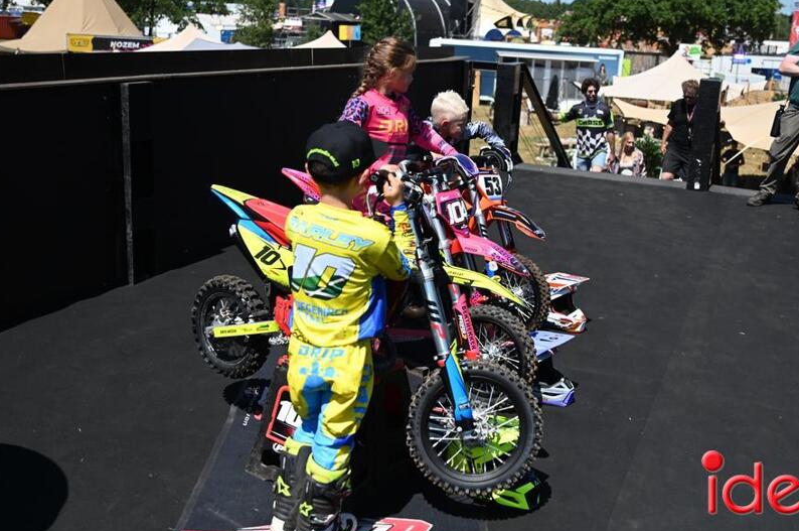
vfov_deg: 33.3
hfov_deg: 48.4
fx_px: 887
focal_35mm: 40
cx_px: 444
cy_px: 231
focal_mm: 32
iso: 320
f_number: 2.8
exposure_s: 1/8000
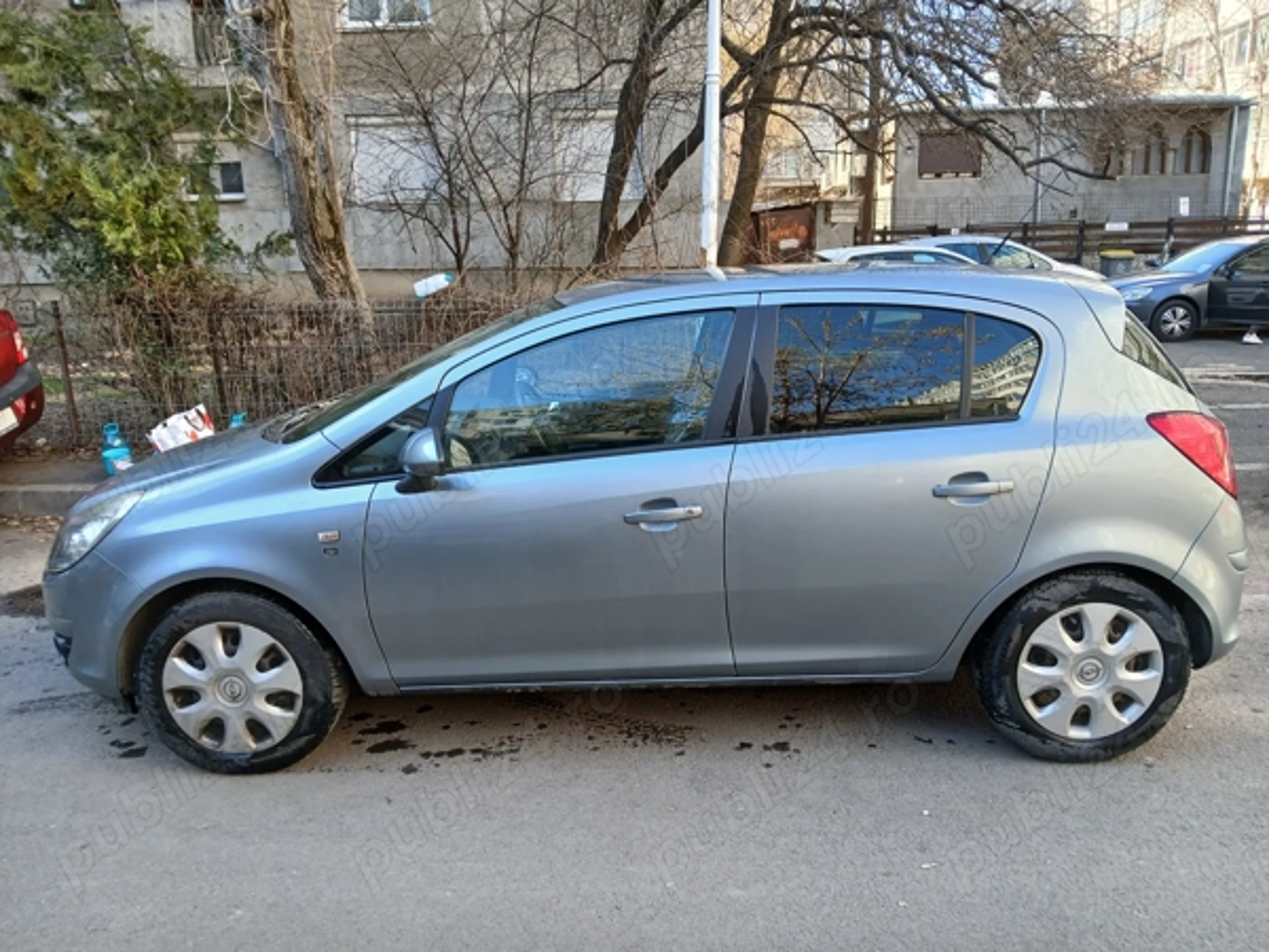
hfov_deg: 67.3
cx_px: 634
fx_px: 953
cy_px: 476
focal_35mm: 26
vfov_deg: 53.1
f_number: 1.8
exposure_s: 1/100
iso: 40
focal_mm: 3.98
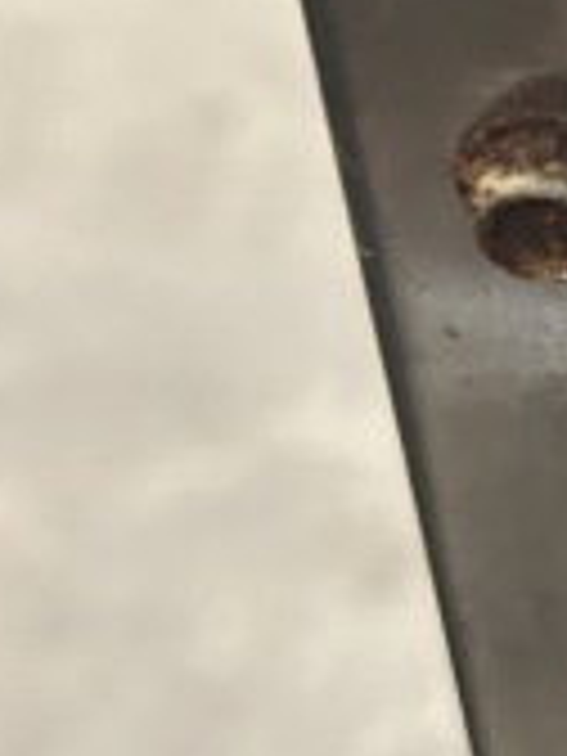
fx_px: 2533
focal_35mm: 116
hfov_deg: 10.9
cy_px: 326
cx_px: 1341
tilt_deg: -46.7
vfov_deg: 17.0
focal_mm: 6.86
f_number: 1.78
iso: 1000
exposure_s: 1/52
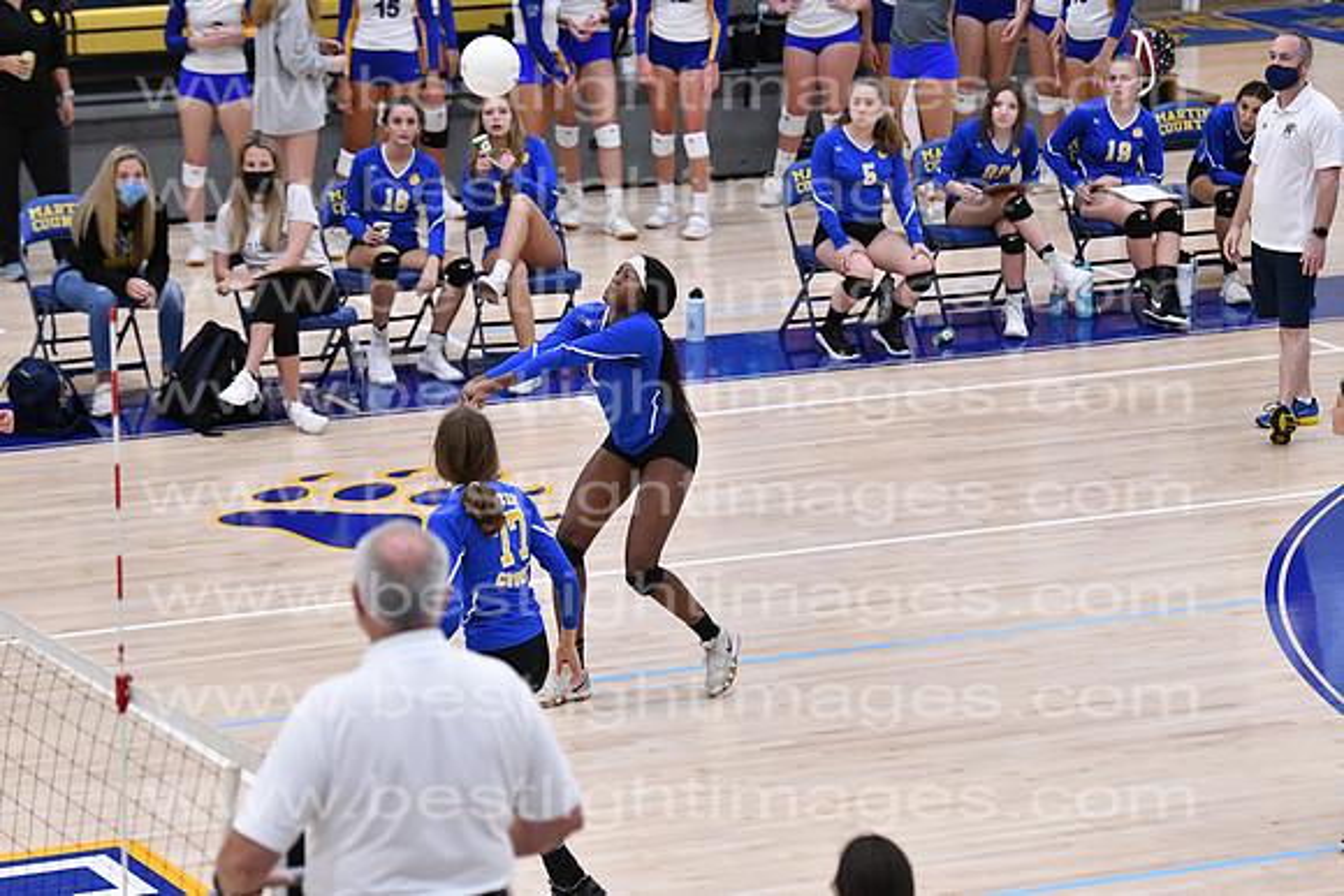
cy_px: 448
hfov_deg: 12.4
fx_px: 6161
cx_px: 672
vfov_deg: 8.3
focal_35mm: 165
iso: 6400
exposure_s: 1/1000
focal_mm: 110
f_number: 3.2
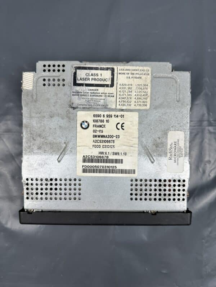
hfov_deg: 56.8
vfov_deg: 71.6
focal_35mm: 24
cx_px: 108
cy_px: 144
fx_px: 200
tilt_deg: -89.7
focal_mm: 6.86
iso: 50
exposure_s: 1/100
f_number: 1.78
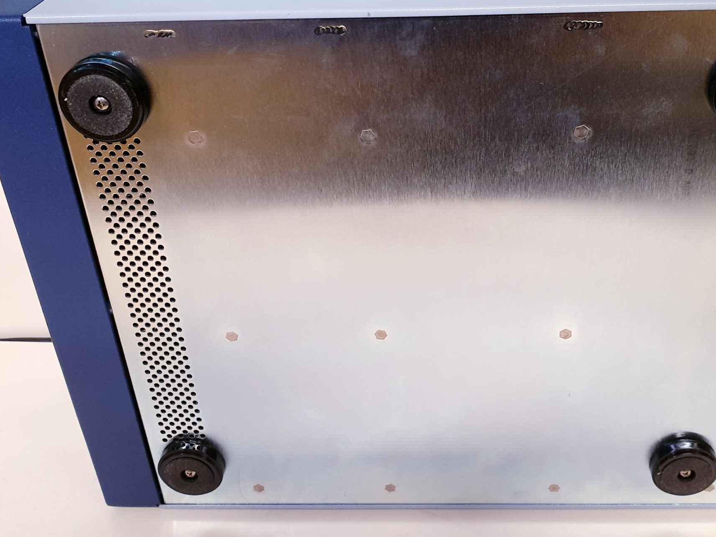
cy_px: 245
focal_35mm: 39
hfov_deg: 47.6
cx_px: 422
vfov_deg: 36.8
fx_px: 807
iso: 250
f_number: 2.4
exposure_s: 1/50
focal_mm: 4.3
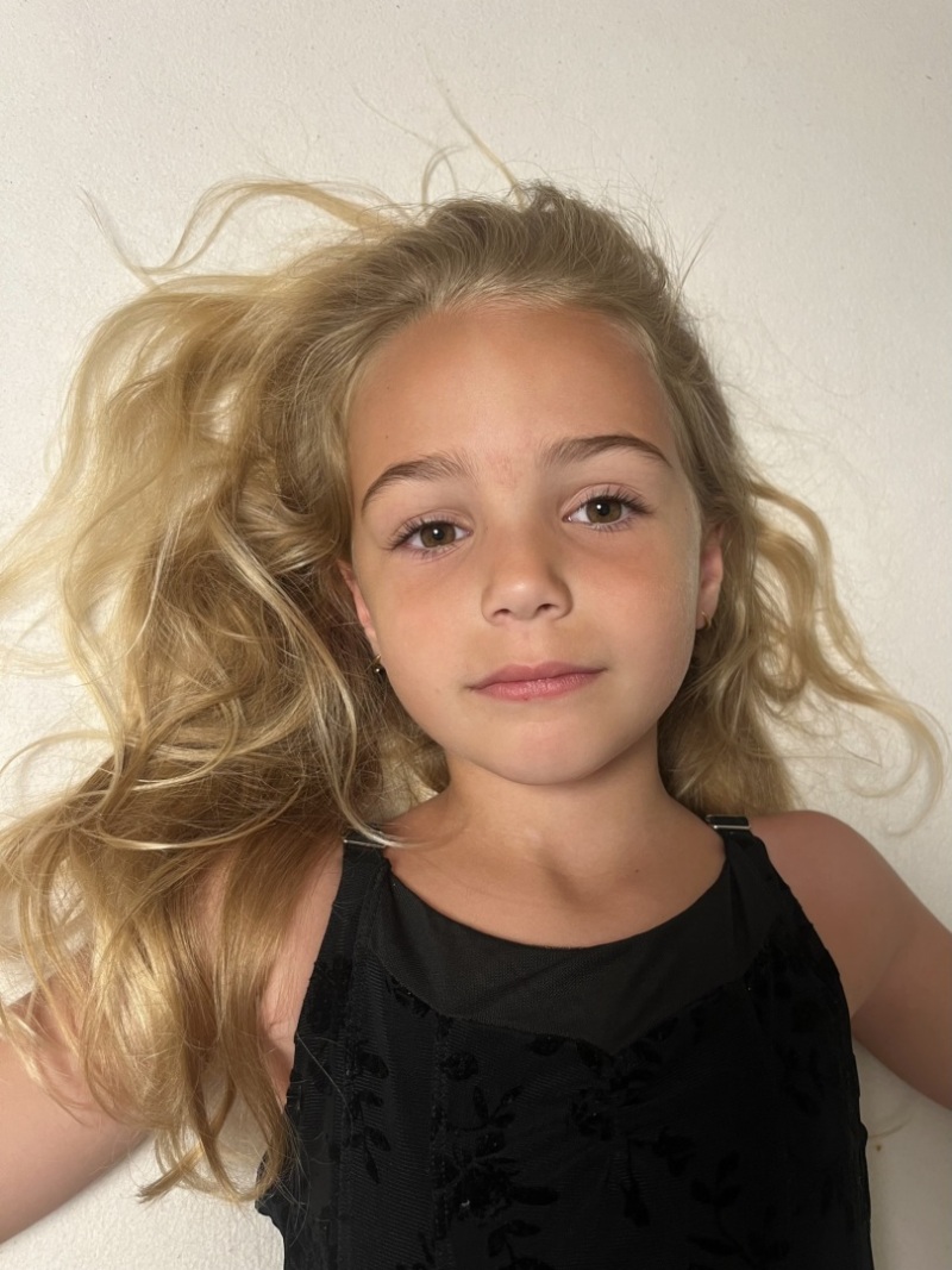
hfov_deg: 53.1
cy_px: 635
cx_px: 476
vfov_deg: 67.3
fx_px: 954
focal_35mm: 26
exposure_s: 1/50
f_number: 1.6
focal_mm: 5.1
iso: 160
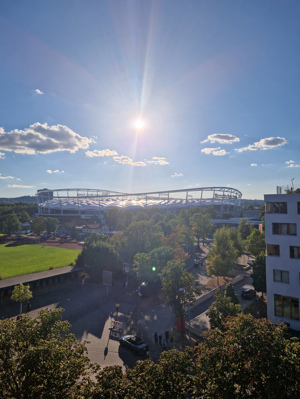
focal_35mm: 24
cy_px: 199
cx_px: 144
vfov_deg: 71.6
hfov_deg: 56.8
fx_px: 277
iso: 50
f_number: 1.8
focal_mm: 5.4
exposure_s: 1/4944
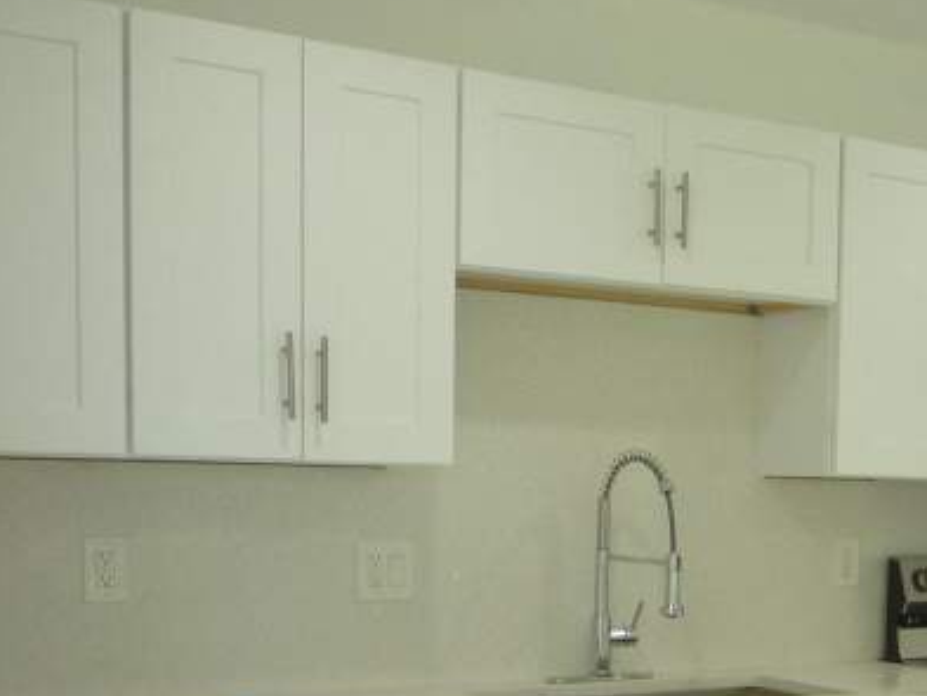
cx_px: 821
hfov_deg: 30.4
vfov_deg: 23.2
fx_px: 1634
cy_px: 670
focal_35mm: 61
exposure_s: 1/50
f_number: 3.3
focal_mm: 5.2
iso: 100
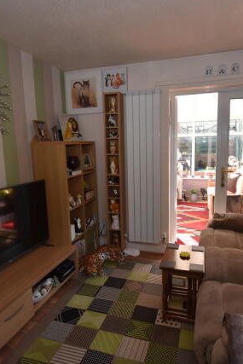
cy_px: 185
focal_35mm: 23
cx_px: 126
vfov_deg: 76.1
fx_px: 233
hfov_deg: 55.1
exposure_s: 1/60
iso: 400
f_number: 4.5
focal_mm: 10
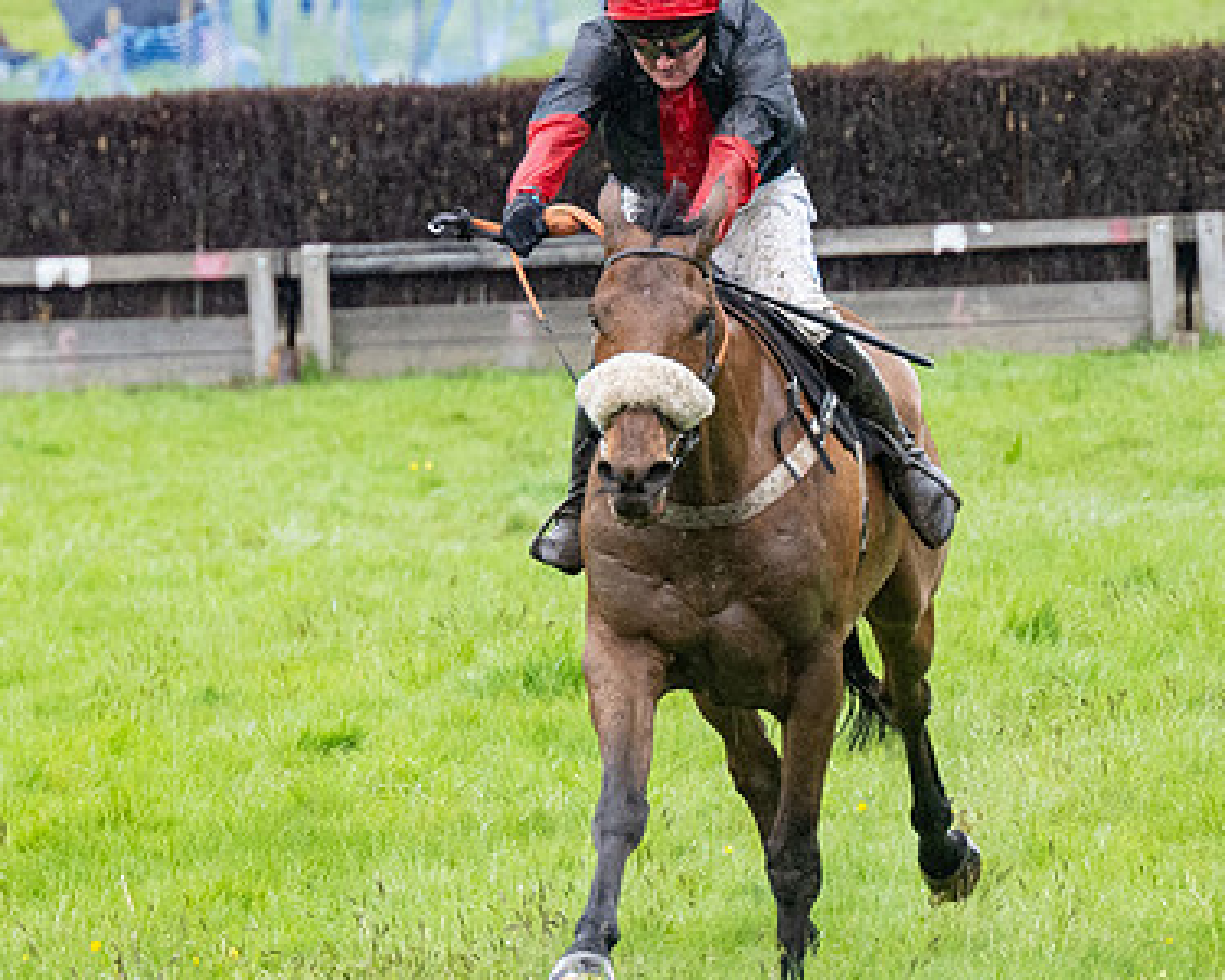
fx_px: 20847
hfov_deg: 3.4
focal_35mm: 575
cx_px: 447
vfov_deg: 2.7
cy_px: 389
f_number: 4
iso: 1000
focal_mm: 155
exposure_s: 1/800
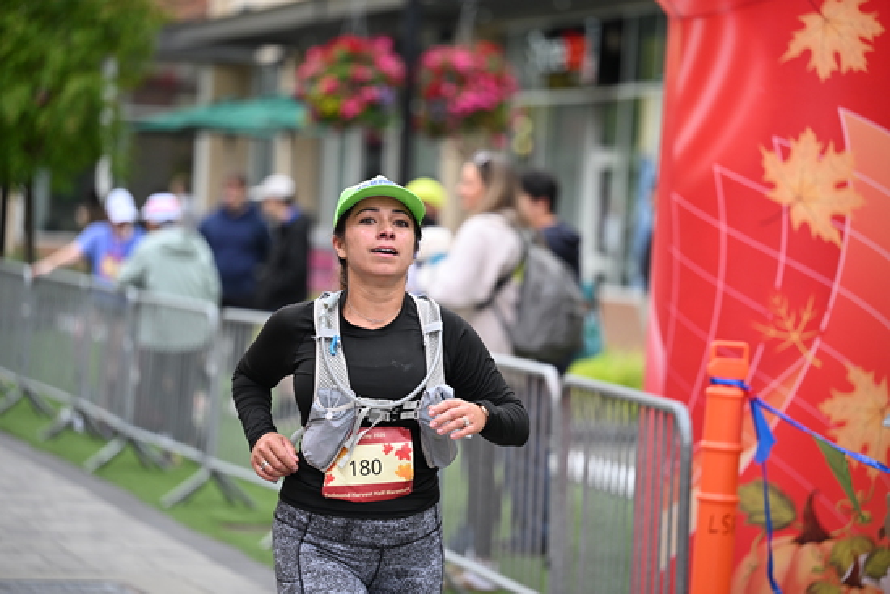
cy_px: 297
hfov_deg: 15.2
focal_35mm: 135
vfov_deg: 10.2
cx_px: 445
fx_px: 3338
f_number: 2.8
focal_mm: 135
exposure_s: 1/2000
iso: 640
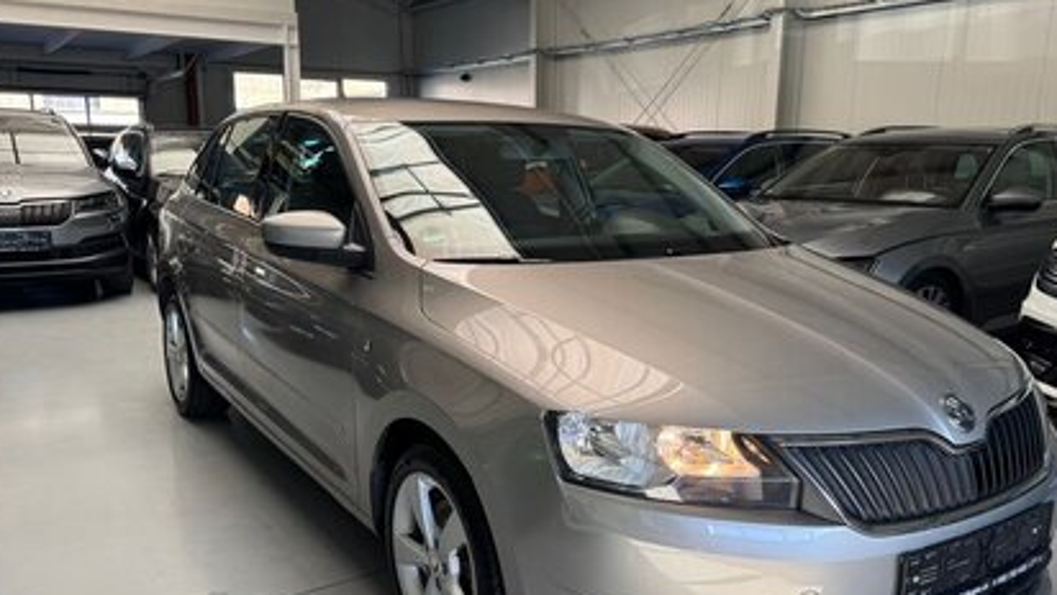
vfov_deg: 37.6
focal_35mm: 31
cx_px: 546
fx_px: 869
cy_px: 359
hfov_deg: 62.6
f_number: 1.78
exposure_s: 1/121
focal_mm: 6.76
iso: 100
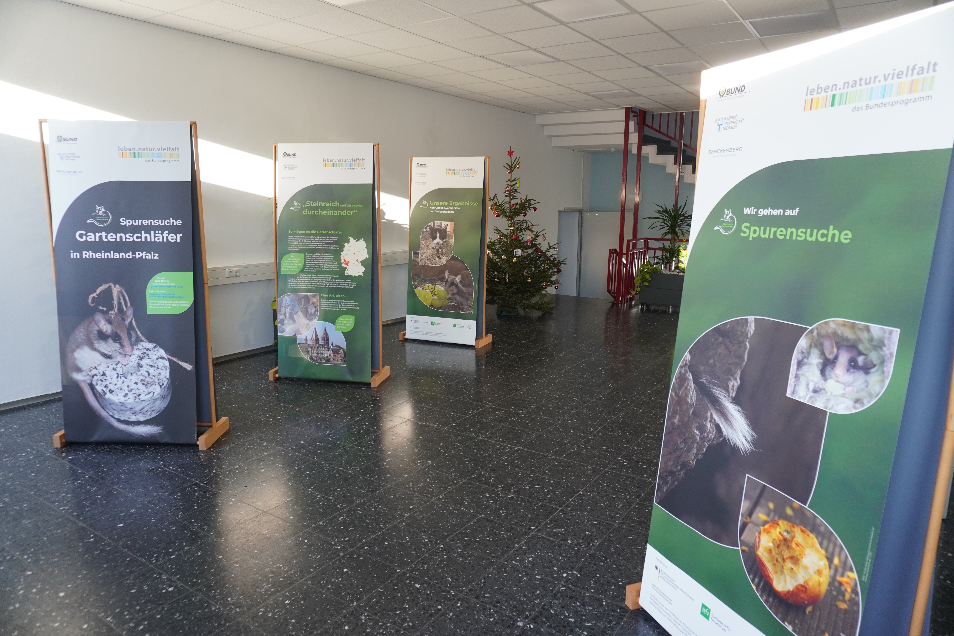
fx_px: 636
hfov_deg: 73.7
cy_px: 318
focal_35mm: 24
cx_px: 477
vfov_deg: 53.1
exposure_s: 1/60
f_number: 4
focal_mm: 16
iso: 400
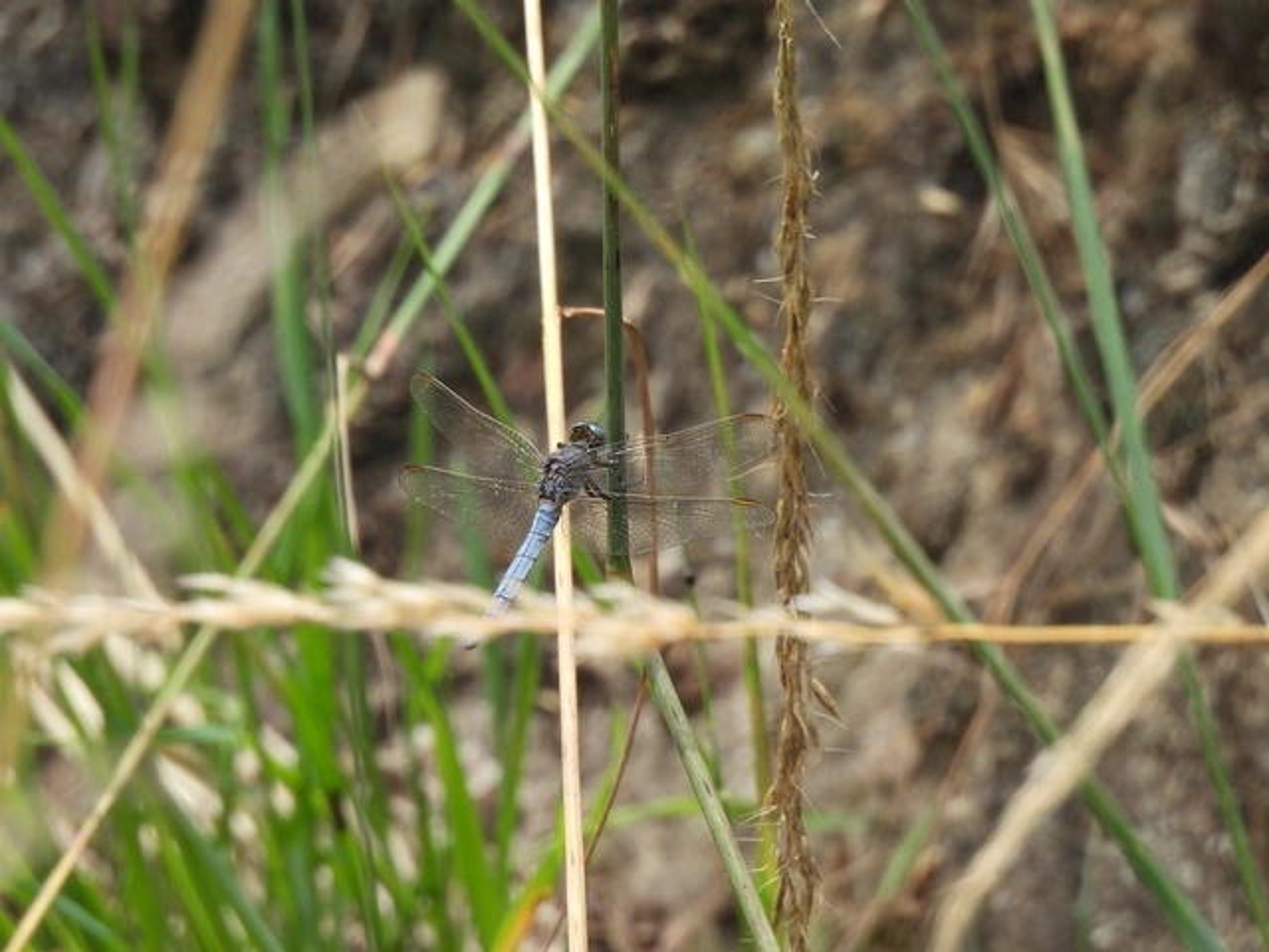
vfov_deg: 1.5
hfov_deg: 2.0
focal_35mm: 1000
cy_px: 476
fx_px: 36659
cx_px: 634
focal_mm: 178
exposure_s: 1/320
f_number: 6.3
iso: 100
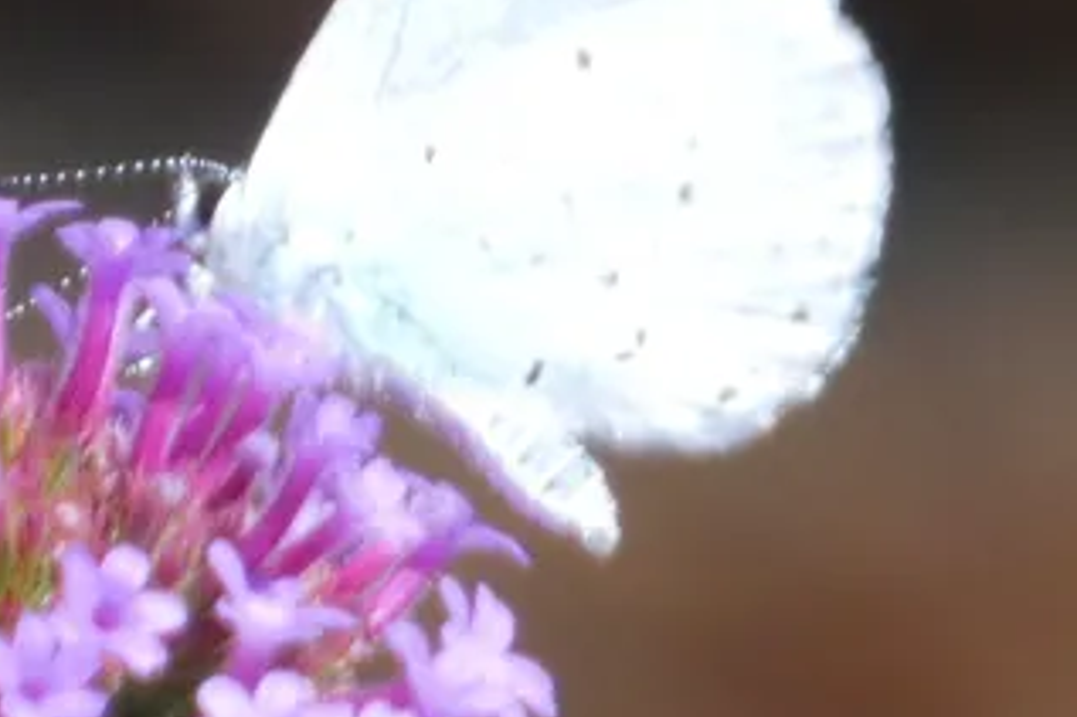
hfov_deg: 1.2
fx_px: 51996
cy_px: 323
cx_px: 214
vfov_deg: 0.8
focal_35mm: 1739
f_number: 5.6
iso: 100
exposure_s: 1/125
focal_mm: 148.1
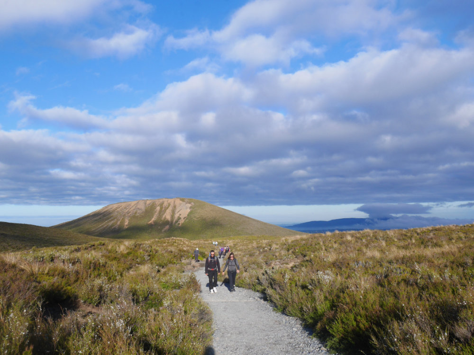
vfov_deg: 44.2
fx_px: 438
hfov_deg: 56.8
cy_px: 178
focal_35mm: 32
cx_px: 237
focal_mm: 16
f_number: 8
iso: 200
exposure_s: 1/400
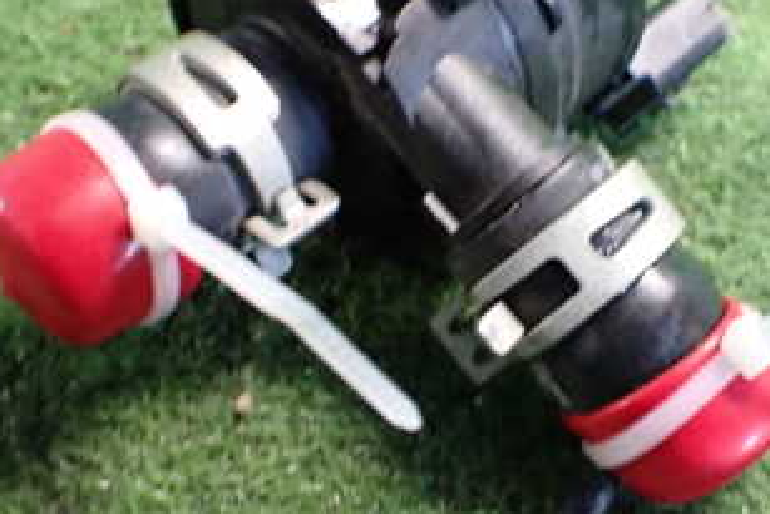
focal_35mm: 61
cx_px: 451
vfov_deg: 22.2
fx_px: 1305
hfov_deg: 32.8
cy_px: 178
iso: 1000
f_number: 2.3
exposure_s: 1/30
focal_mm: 5.4
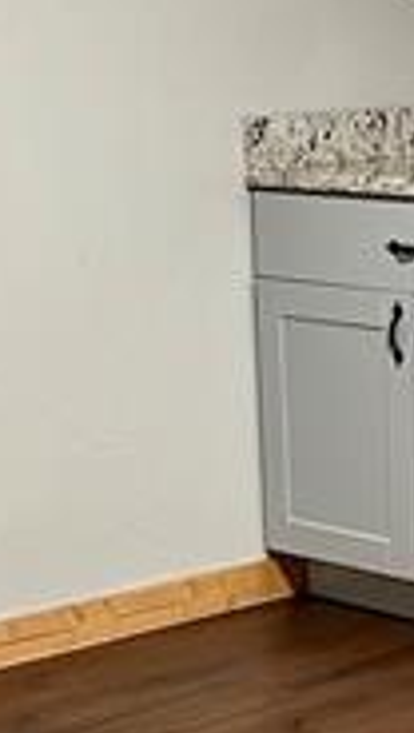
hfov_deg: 10.2
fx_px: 2294
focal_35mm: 118
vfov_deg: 17.9
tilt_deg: -14.4
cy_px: 617
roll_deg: +1.4
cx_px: 422
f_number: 1.5
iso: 320
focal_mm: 5.7
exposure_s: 1/60
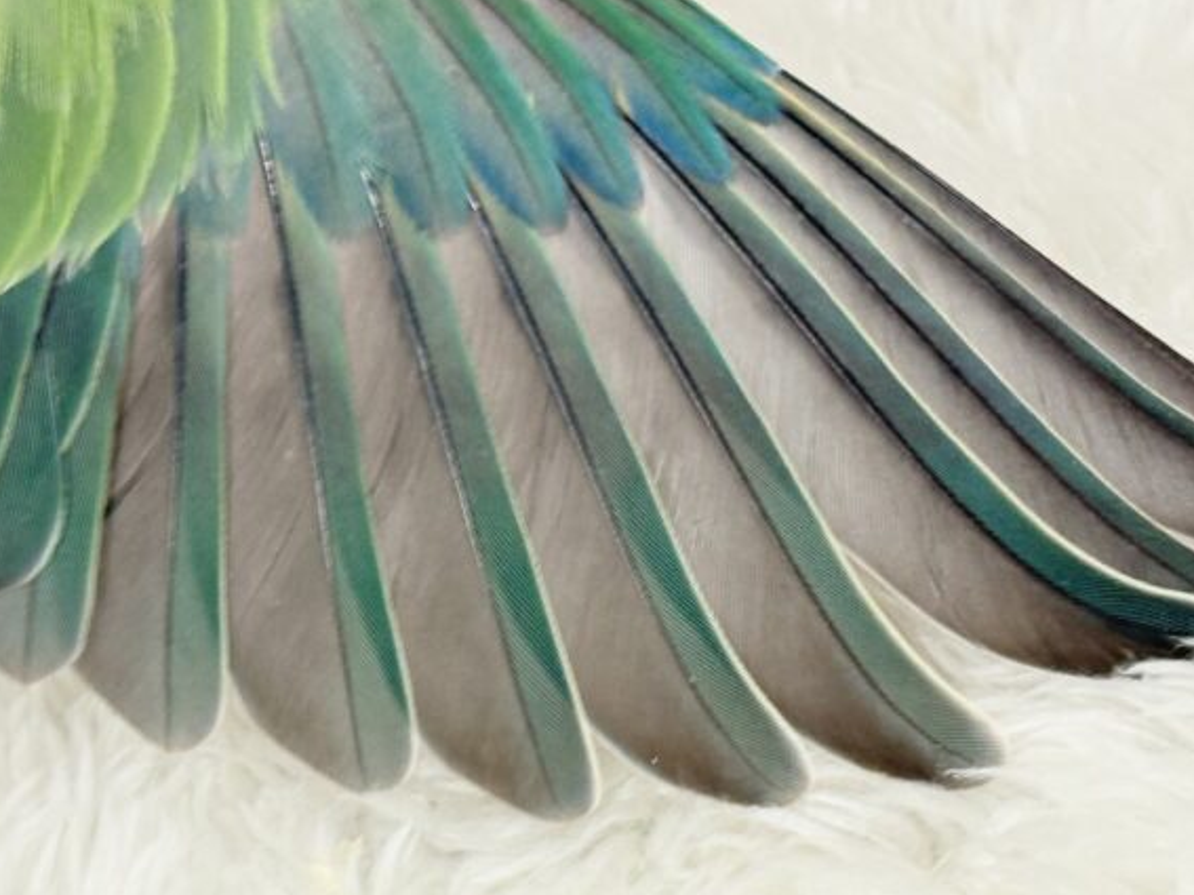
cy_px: 569
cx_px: 646
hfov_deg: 17.9
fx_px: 3793
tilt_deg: -48.2
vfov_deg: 13.4
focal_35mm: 110
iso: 40
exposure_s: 1/50
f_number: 1.6
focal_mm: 5.96
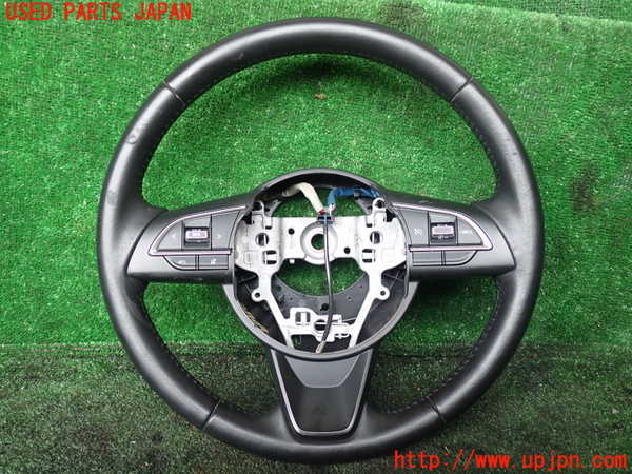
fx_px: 548
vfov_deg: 46.8
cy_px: 237
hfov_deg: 60.0
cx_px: 316
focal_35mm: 30
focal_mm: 5.4
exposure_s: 1/60
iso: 125
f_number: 2.3
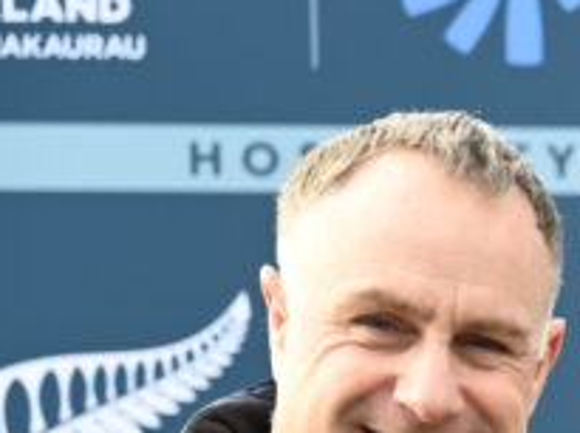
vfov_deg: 5.9
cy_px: 593
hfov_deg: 7.4
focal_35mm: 250
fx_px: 4181
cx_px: 1440
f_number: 2.8
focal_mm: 52
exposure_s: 1/250
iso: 200
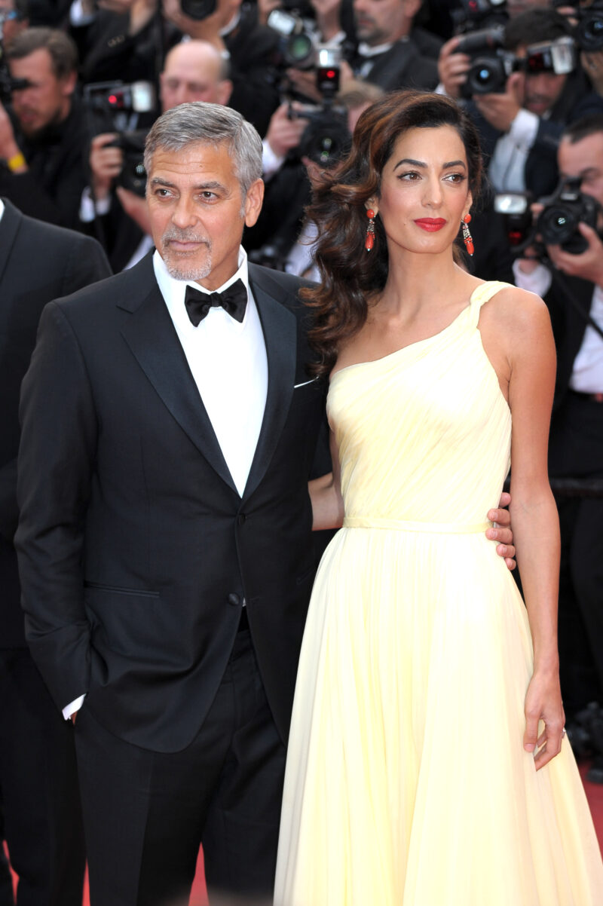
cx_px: 302
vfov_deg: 17.1
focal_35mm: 120
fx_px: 3018
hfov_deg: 11.4
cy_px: 453
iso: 400
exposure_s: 1/250
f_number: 5
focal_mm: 120
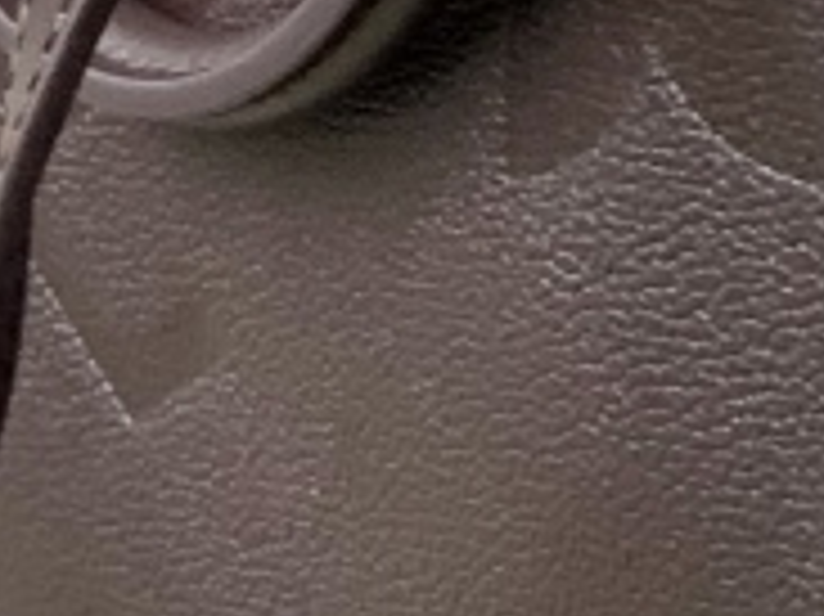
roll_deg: -16.8
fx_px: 9729
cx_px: 819
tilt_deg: -43.7
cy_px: -540
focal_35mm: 409
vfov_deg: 3.6
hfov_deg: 4.8
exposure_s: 1/122
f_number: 2.4
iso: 25
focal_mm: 6
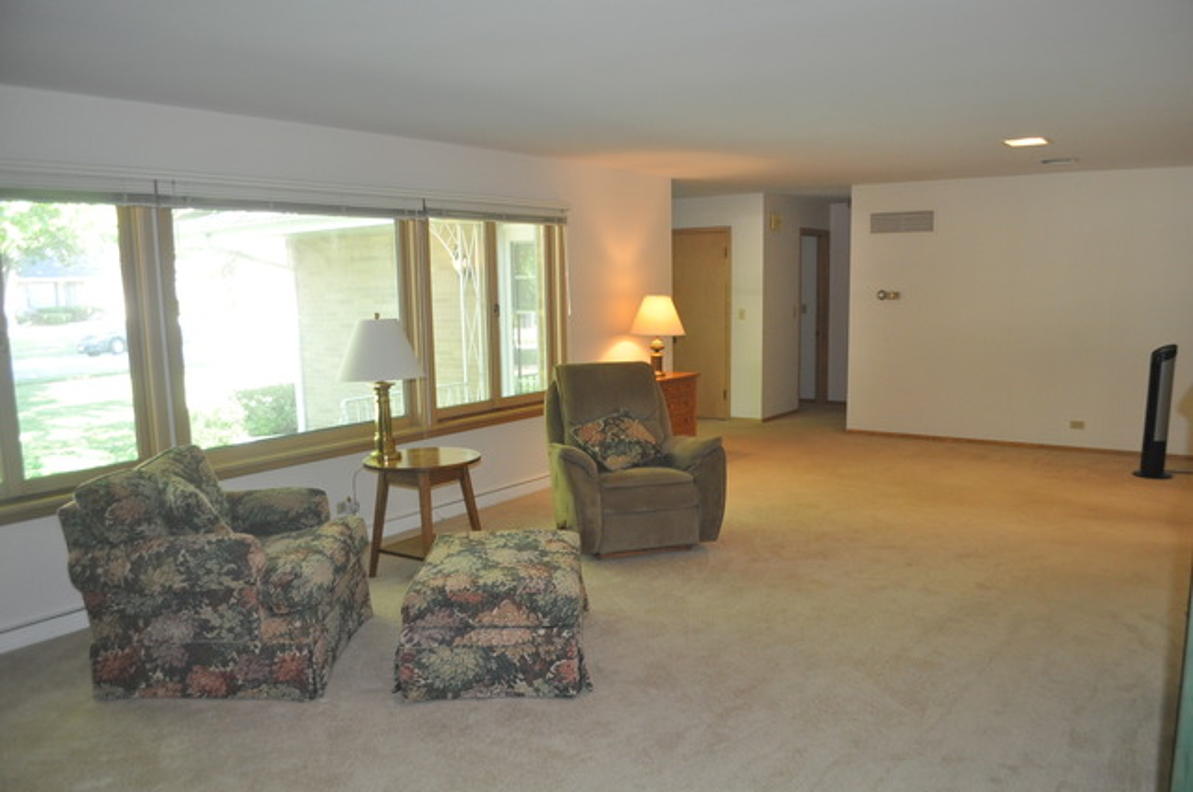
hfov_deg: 67.4
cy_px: 396
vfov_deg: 47.8
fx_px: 894
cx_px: 596
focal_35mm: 27
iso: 800
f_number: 3.5
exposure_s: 1/60
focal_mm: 18
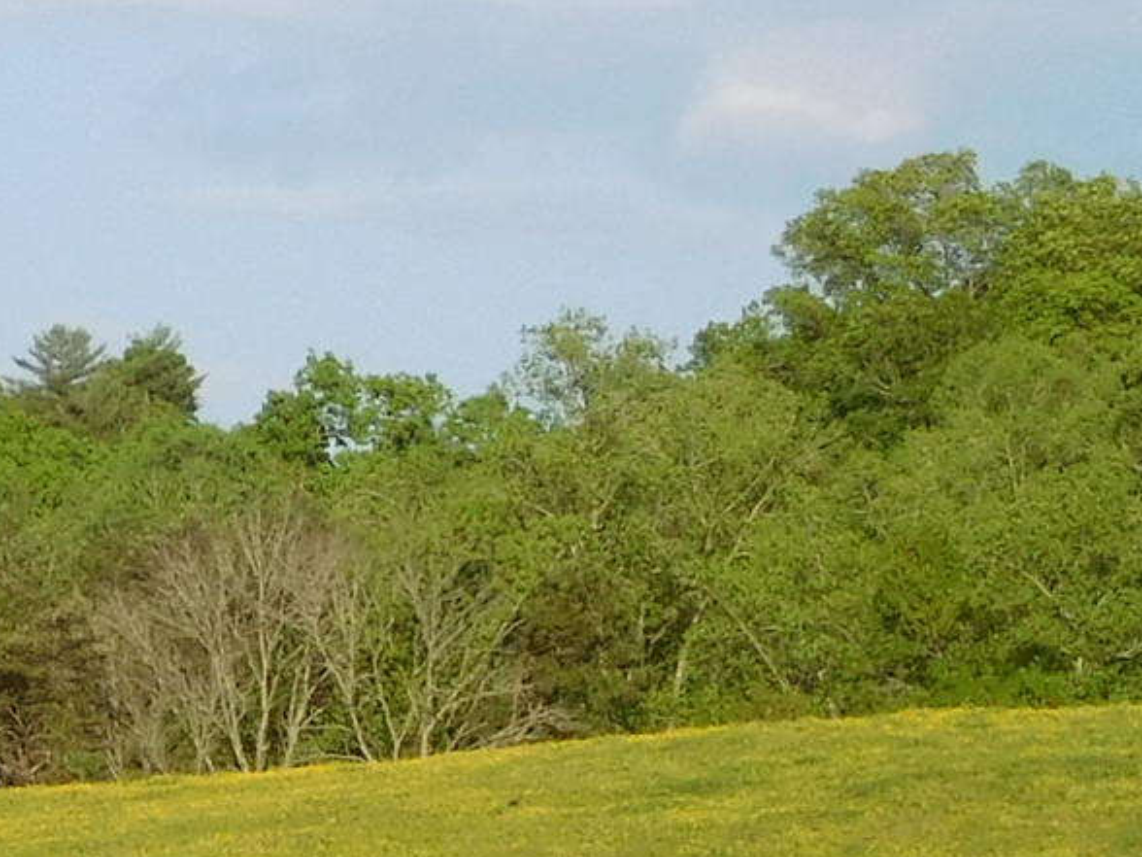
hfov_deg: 7.6
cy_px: 923
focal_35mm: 255
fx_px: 8413
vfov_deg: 5.8
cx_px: -668
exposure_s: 1/800
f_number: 4.1
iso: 125
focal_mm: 8.9
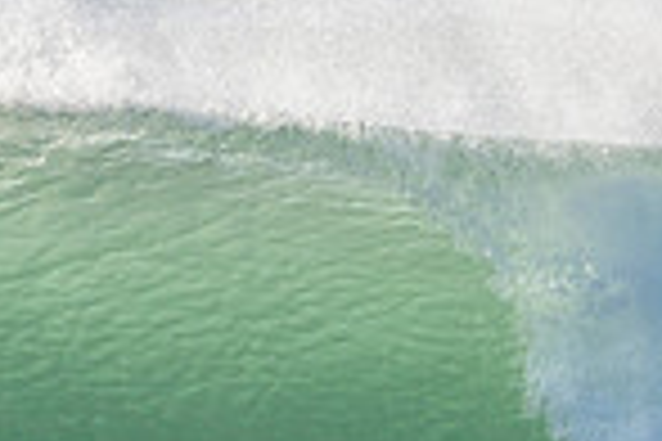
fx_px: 43983
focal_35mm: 2392
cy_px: 396
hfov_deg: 0.9
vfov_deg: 0.6
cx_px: 593
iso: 180
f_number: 5.6
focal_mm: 500
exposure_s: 1/1250
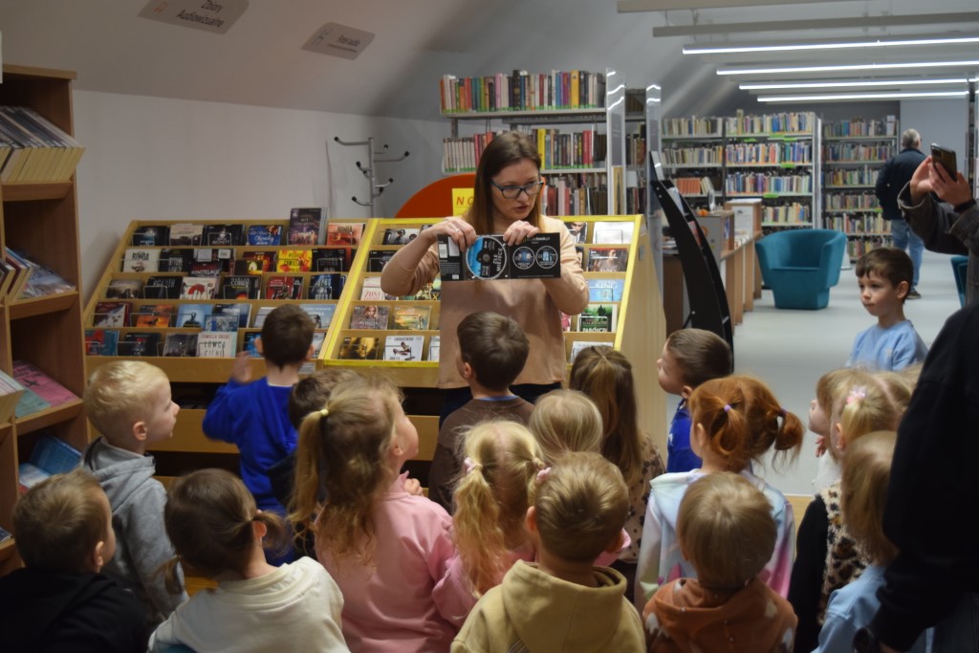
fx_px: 1387
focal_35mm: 51
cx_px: 490
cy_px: 326
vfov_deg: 26.5
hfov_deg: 38.9
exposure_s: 1/60
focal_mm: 34
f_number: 4.5
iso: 900
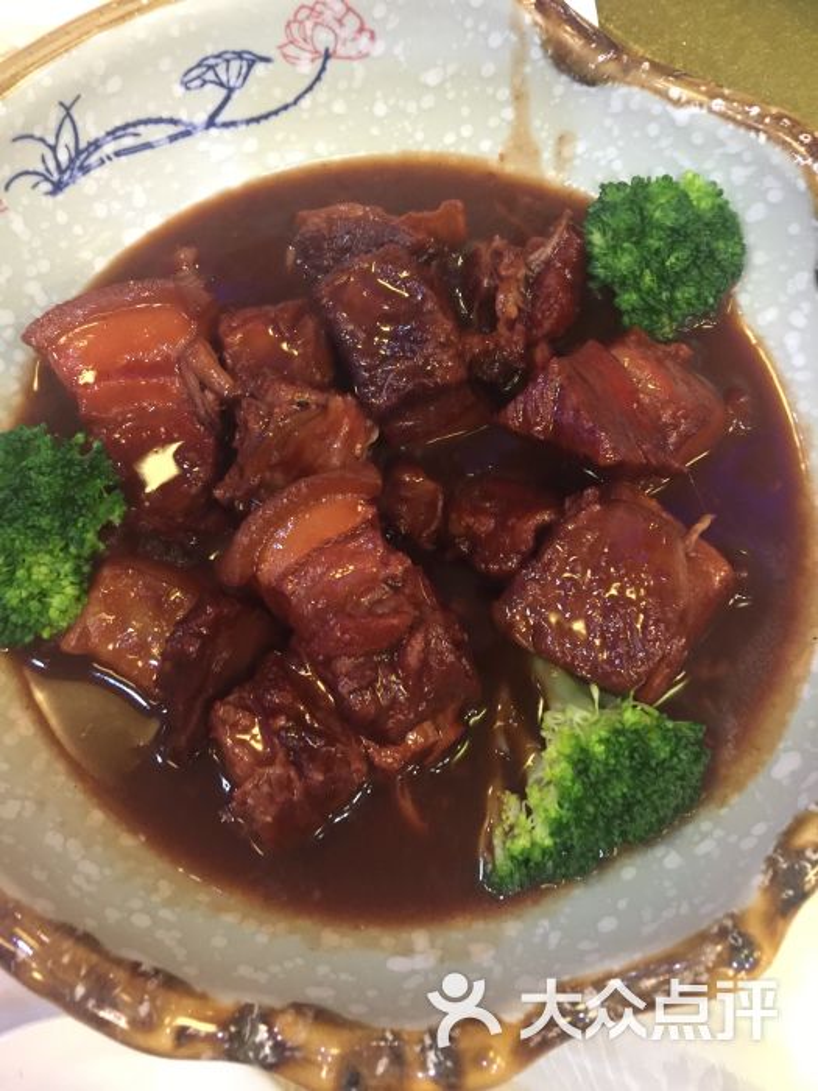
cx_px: 409
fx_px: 914
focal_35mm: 29
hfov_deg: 48.2
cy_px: 546
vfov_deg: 61.7
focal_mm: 4.15
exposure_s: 1/10
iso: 125
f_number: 2.2
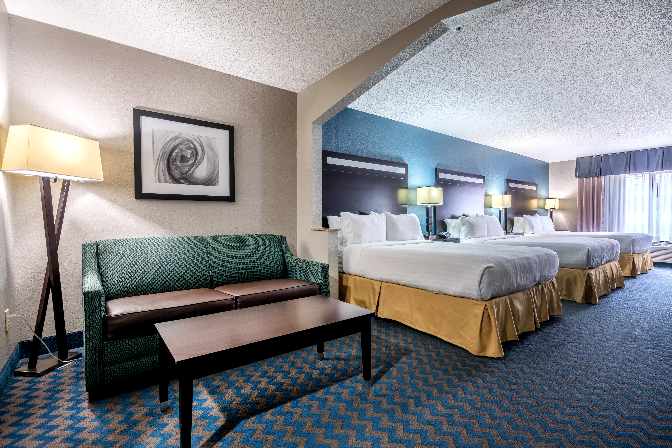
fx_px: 317
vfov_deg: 70.5
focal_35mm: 17
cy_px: 224
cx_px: 336
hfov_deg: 93.3
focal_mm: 17
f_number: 8
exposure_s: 1/15
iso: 320
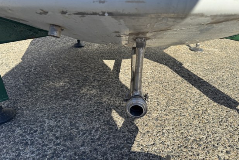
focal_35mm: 26
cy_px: 85
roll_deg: -1.0
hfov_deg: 69.4
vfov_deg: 49.6
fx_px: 173
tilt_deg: -25.6
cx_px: 118
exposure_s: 1/1311
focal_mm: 6.76
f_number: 1.78
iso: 80
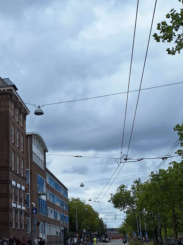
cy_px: 137
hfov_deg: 24.9
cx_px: 2
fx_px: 395
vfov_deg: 34.3
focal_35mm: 56
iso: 40
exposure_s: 1/4405
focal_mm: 5.54
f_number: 1.8
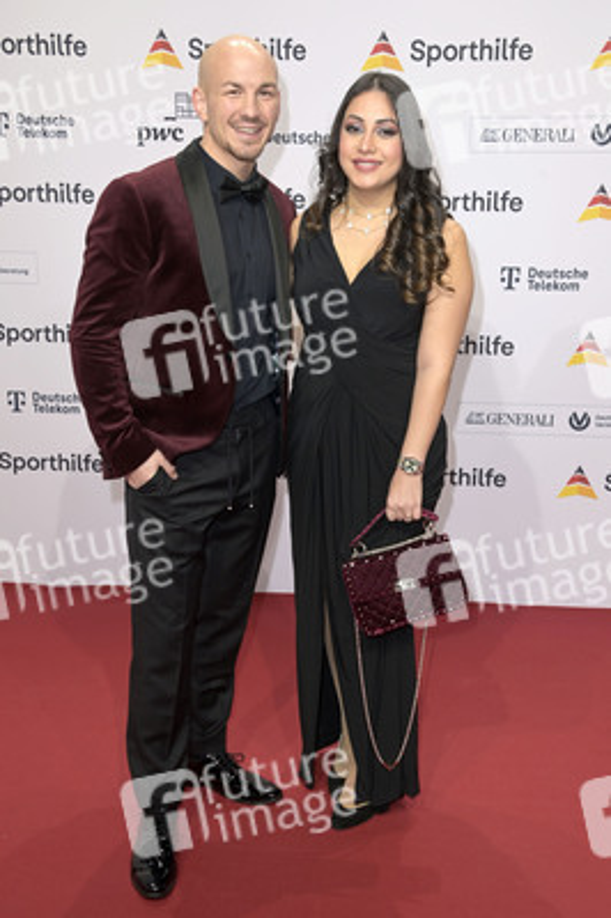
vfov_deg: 43.6
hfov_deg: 29.8
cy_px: 459
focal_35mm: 45
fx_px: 1148
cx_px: 306
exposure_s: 1/200
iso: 640
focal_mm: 45
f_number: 6.3
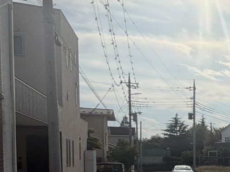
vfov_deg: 25.0
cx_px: 393
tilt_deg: +0.7
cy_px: 168
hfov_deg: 22.9
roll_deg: +1.4
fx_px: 372
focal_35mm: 56
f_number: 2.2
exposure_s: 1/1795
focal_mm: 2.22
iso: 20
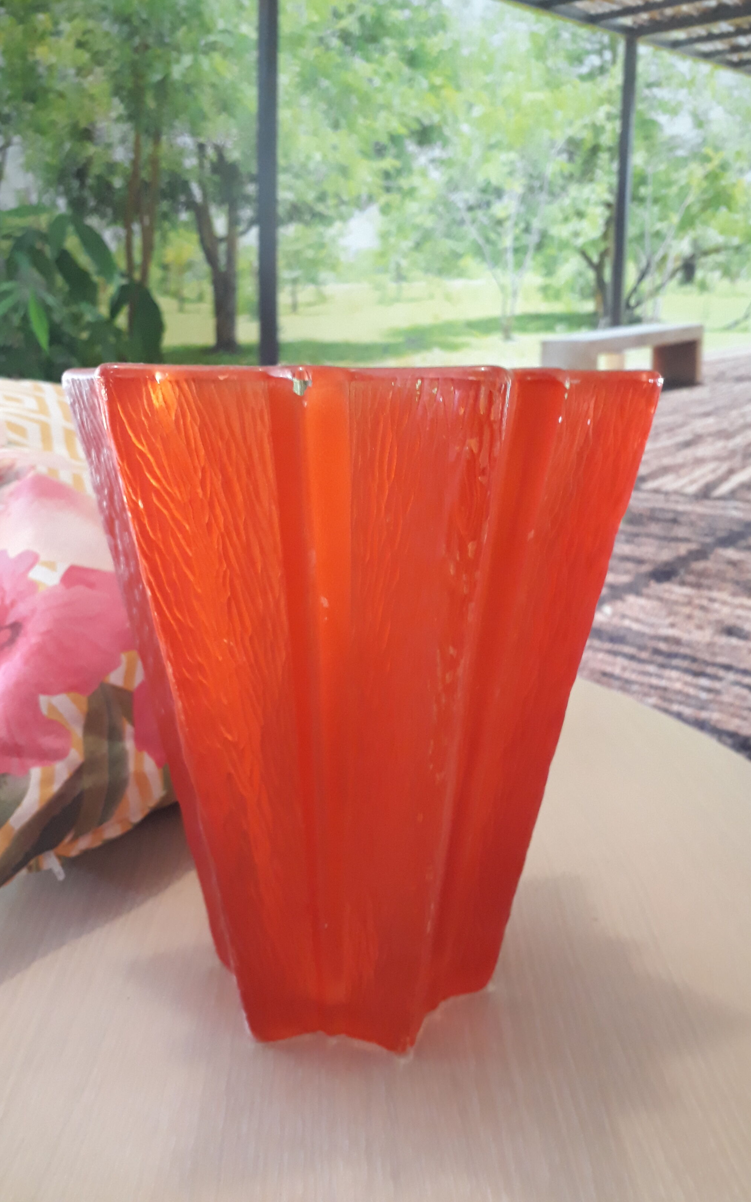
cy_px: 597
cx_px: 375
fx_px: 950
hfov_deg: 43.1
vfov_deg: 64.6
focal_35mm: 29
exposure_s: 1/17
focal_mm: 3.6
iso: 250
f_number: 1.9
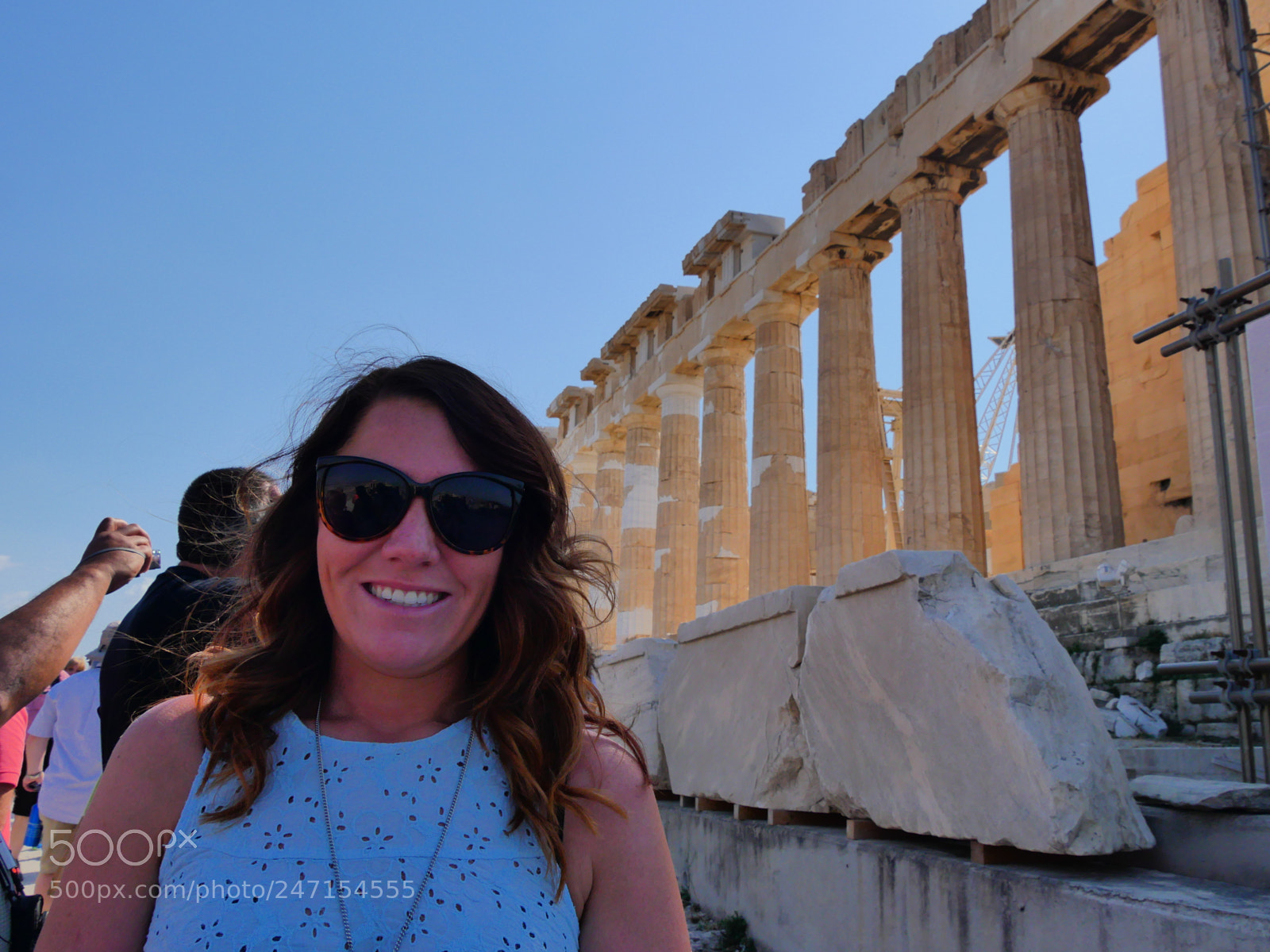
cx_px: 635
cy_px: 476
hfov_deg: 60.0
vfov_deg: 46.8
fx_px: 1101
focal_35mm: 30
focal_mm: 15
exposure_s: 1/640
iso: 800
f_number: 10
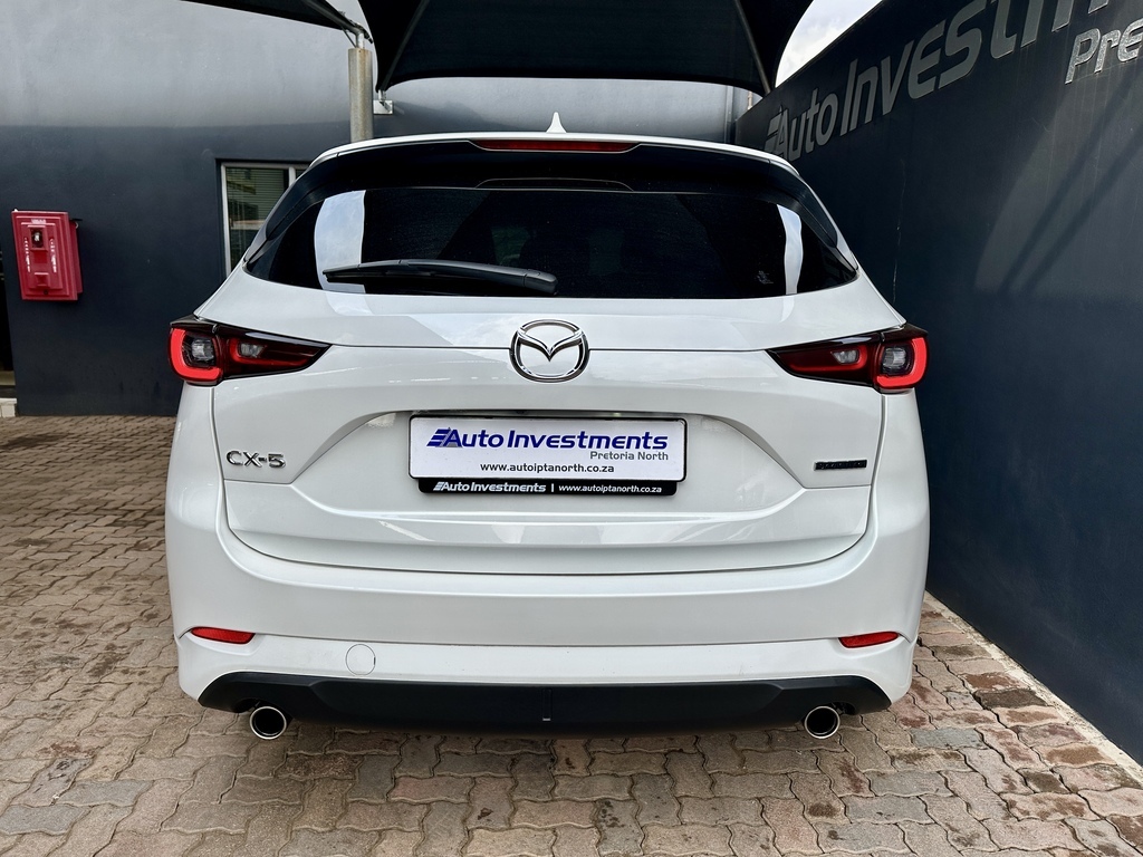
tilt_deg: -10.6
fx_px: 792
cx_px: 572
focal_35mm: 24
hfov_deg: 71.6
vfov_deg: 56.8
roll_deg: -1.3
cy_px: 428
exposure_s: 1/1812
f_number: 1.78
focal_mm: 6.86
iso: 80
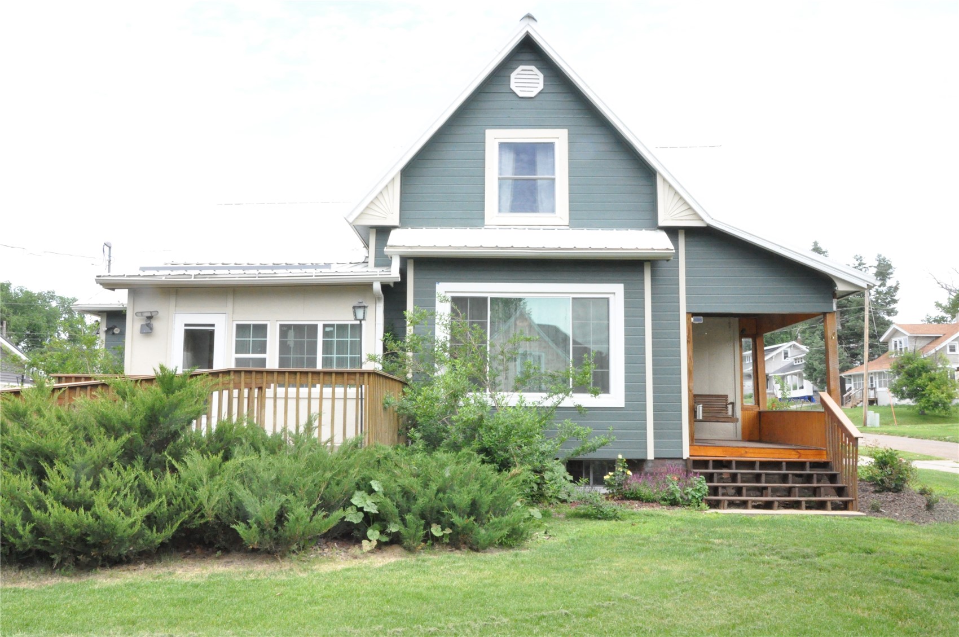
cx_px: 480
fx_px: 878
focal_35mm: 33
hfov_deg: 57.3
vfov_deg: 39.9
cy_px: 318
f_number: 25
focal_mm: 22
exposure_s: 1/200
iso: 3200
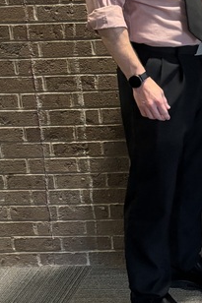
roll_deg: +1.3
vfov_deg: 22.4
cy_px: 80
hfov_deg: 14.3
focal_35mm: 90
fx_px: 758
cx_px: 297
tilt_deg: -12.4
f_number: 1.6
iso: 500
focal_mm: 5.96
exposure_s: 1/40
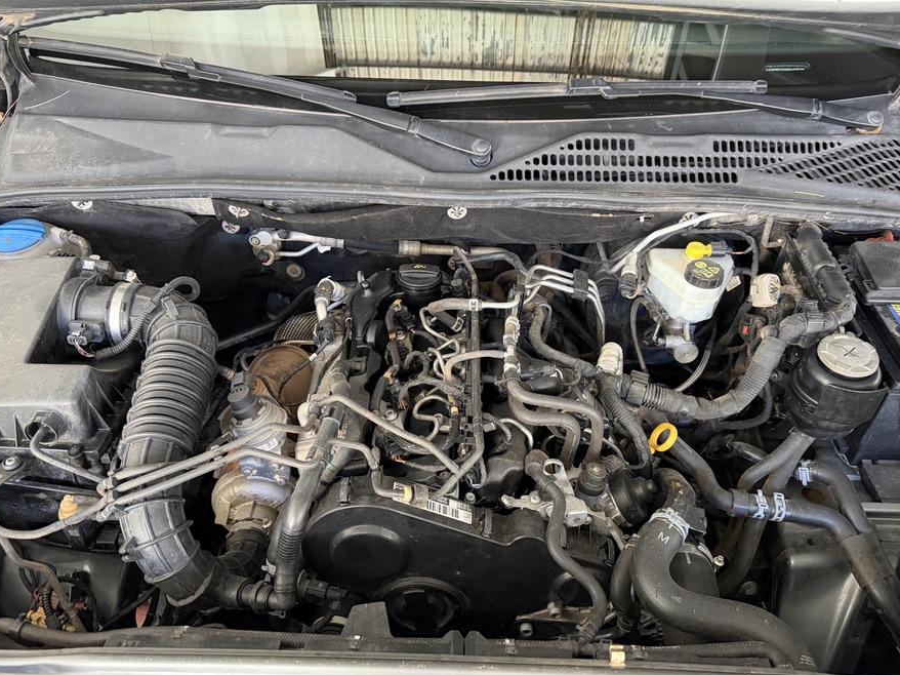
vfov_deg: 49.7
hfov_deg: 63.5
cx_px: 449
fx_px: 728
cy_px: 336
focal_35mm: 28
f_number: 1.78
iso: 640
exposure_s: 1/60
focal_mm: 6.76
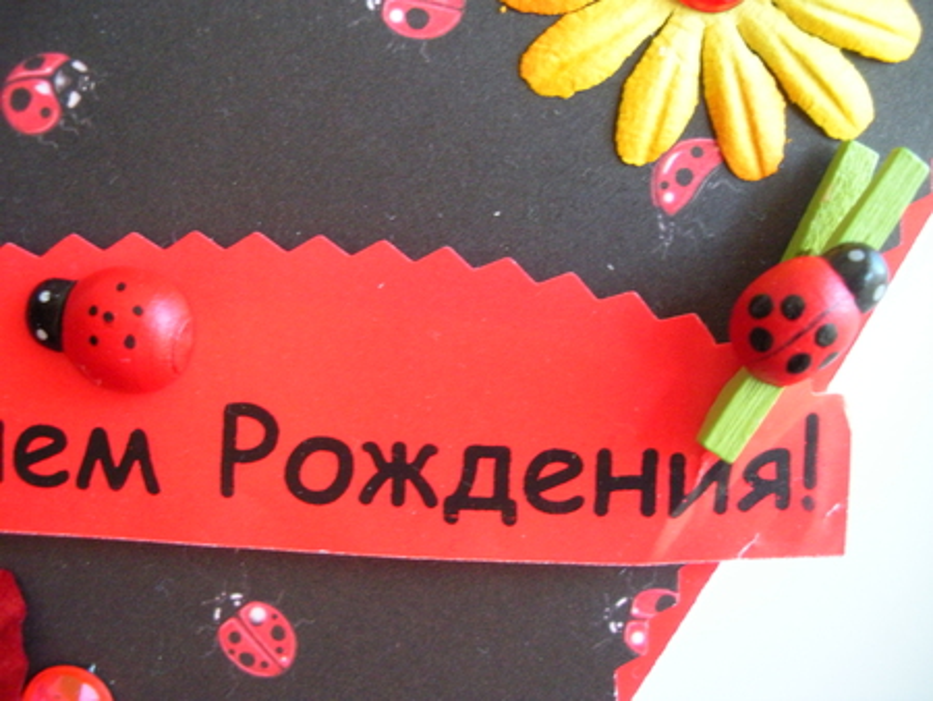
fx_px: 971
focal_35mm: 36
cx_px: 466
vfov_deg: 39.7
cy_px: 350
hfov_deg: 51.3
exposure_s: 1/37.4
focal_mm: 6.3
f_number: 3.5
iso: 400
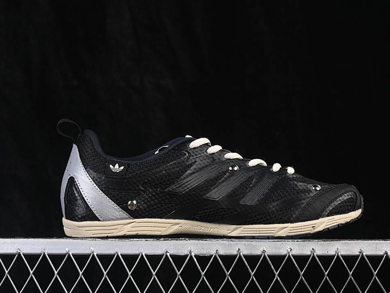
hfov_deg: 23.8
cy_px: 146
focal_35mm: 82
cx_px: 211
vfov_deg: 18.0
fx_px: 924
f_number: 6.3
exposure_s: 1/60
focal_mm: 50
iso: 160
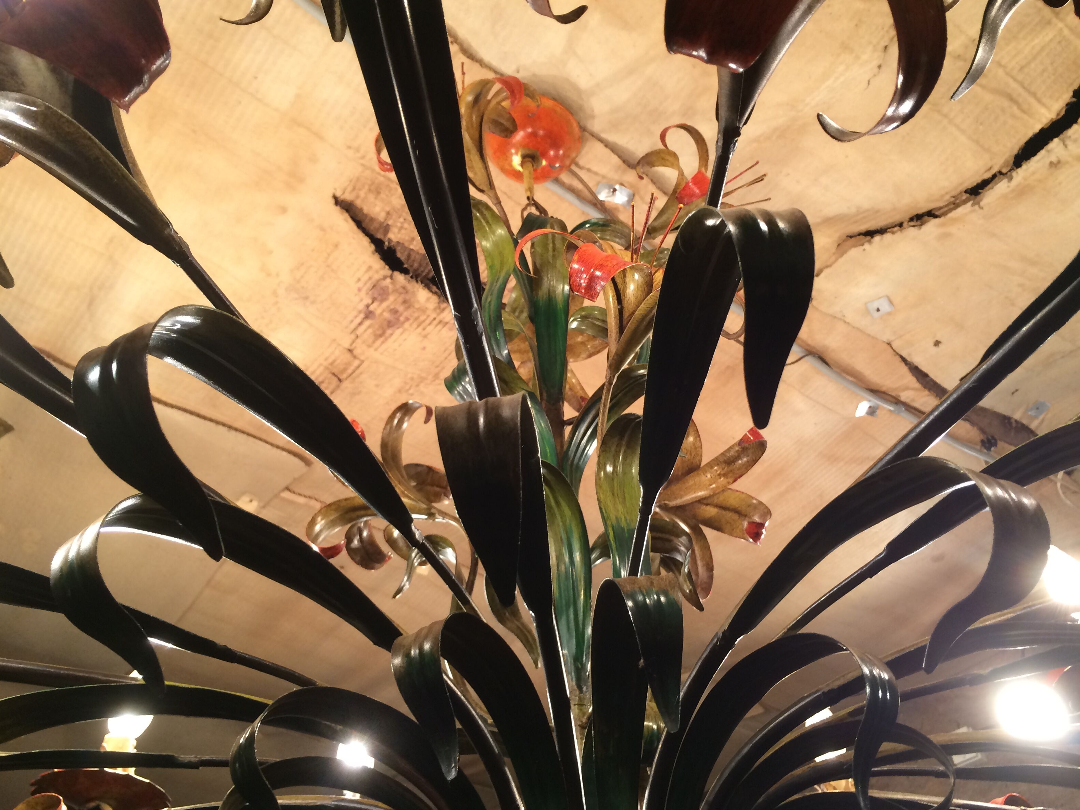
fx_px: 936
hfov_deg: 60.0
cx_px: 547
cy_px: 414
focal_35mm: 30
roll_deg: +6.1
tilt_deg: +43.7
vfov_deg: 46.8
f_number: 2.2
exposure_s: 1/33
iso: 100
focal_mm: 4.15
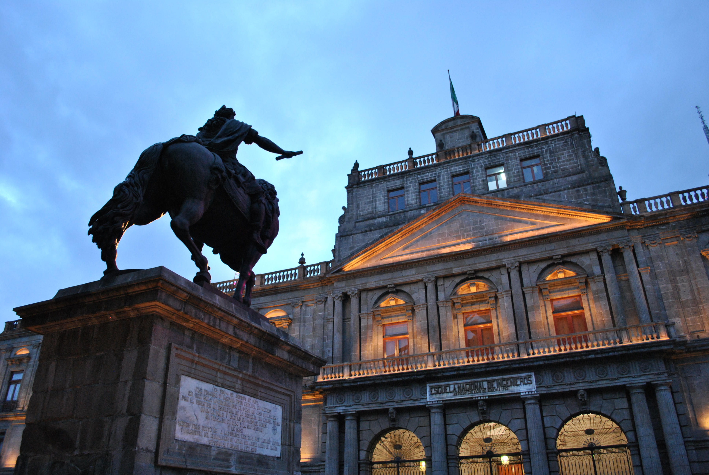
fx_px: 532
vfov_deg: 48.0
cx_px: 354
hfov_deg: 67.3
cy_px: 238
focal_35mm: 27
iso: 640
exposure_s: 1/30
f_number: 3.5
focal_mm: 18
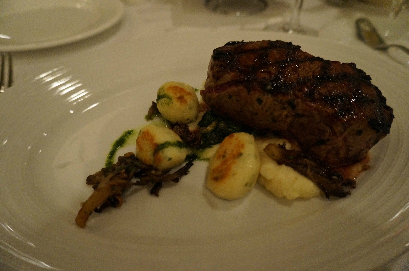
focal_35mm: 24
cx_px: 204
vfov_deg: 53.0
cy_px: 136
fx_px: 272
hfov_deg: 73.8
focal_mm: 16
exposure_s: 1/40
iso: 3200
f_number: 3.5
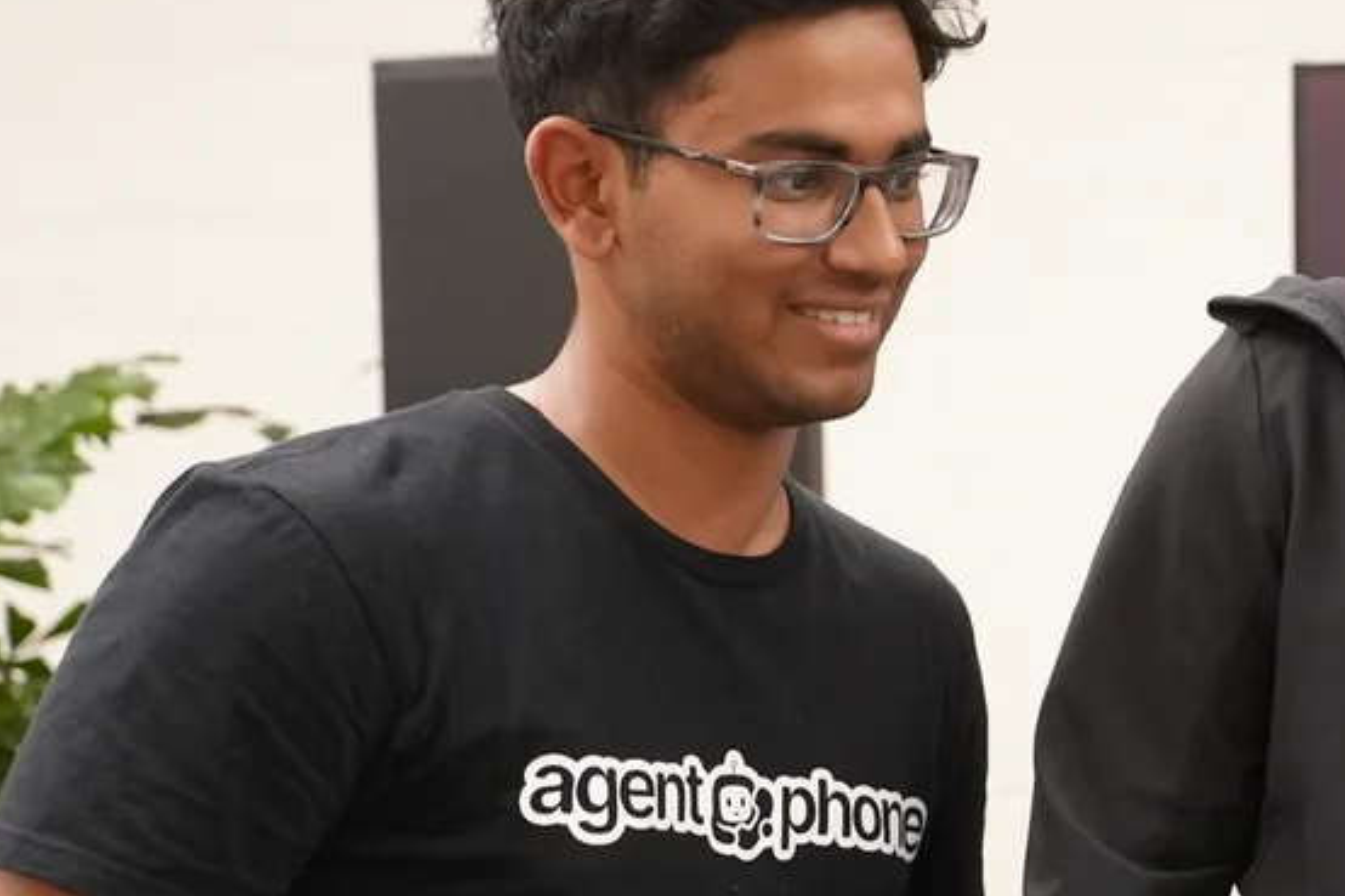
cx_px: 2127
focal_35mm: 130
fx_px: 4855
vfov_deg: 10.5
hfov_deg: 14.5
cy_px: 765
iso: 4000
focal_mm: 40
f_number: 4
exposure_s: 1/160
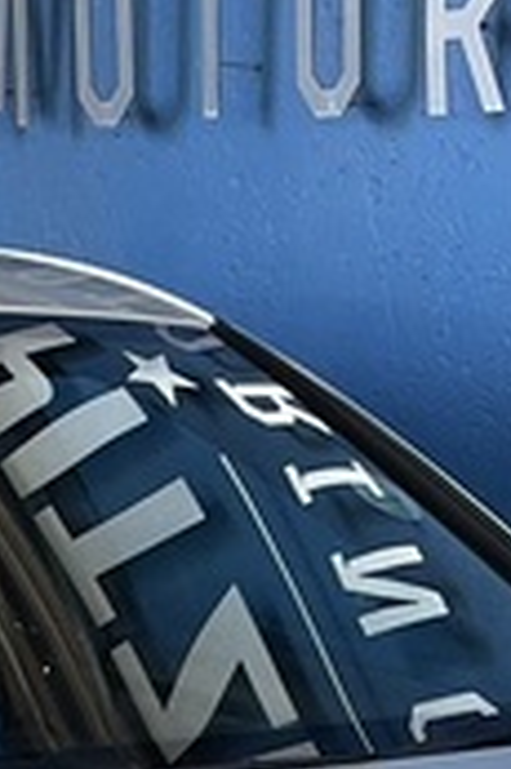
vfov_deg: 11.9
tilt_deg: -20.7
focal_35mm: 154
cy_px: 1525
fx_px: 3285
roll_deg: +0.5
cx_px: 173
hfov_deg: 8.9
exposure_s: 1/121
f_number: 1.6
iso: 100
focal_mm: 5.1
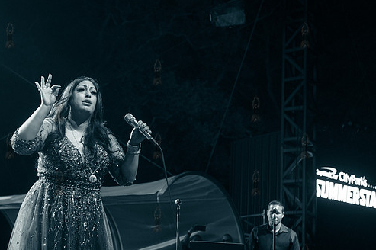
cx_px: 157
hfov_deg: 27.7
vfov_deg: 18.6
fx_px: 762
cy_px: 145
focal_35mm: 73
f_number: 4
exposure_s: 1/640
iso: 2500
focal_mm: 62
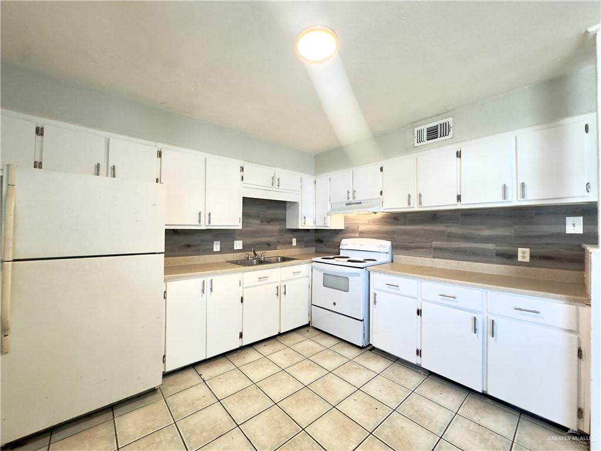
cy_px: 226
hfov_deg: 102.1
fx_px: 243
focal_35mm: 14
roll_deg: -1.4
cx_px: 300
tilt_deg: +0.3
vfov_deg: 85.7
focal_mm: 2.22
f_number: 2.2
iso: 250
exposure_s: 1/120
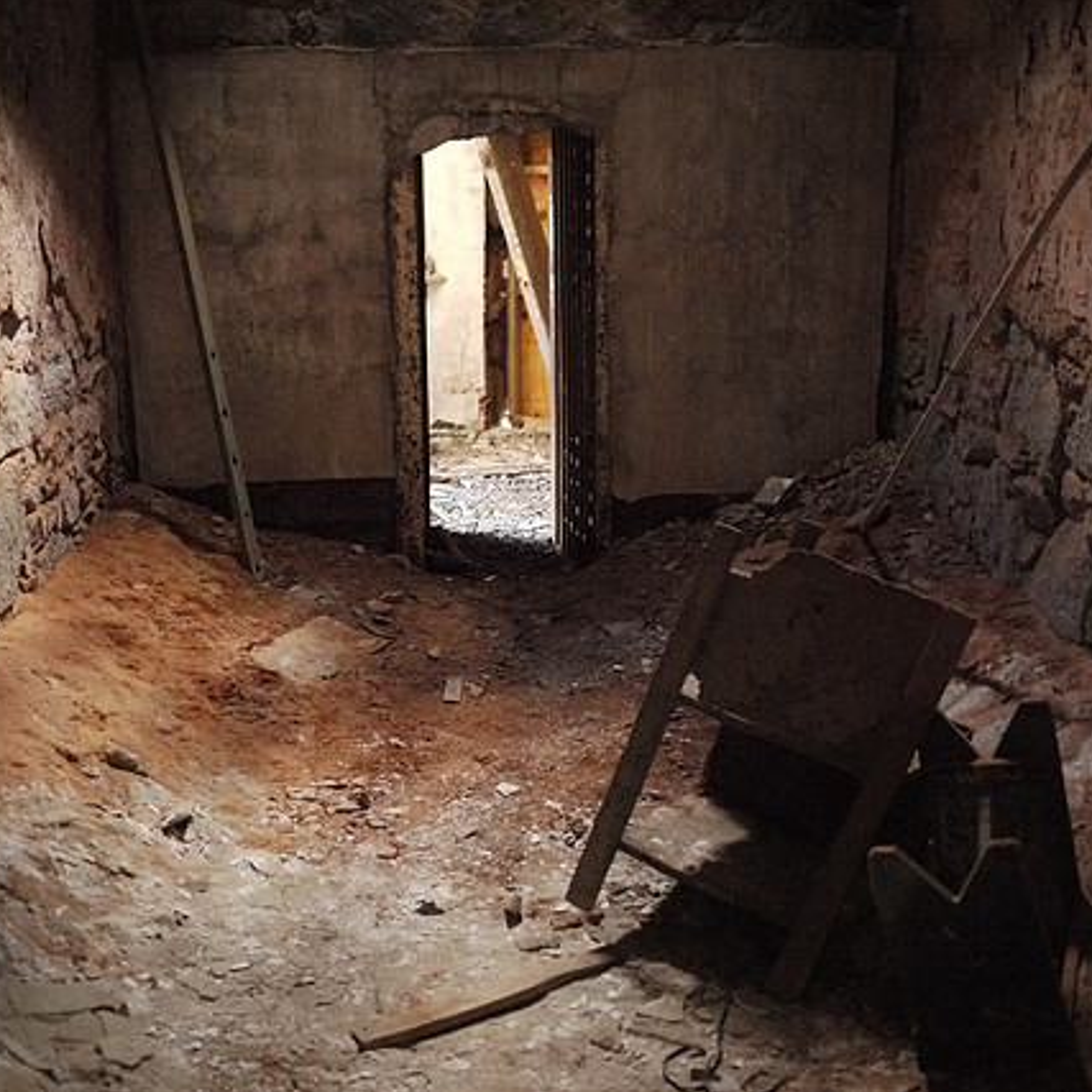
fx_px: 1713
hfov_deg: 35.3
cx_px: 504
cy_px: 541
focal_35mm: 48
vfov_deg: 35.4
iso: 1600
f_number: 1.7
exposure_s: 1/125
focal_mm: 20
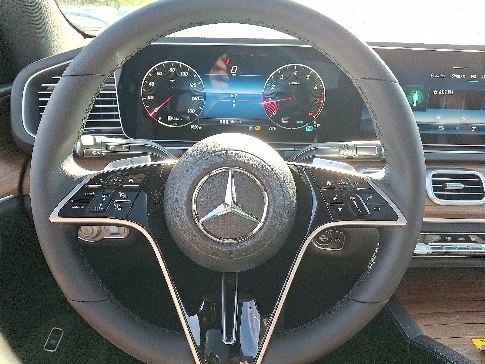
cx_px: 242
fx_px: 350
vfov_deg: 54.9
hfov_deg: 69.4
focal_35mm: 25
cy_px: 182
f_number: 1.8
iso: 42
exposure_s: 1/120
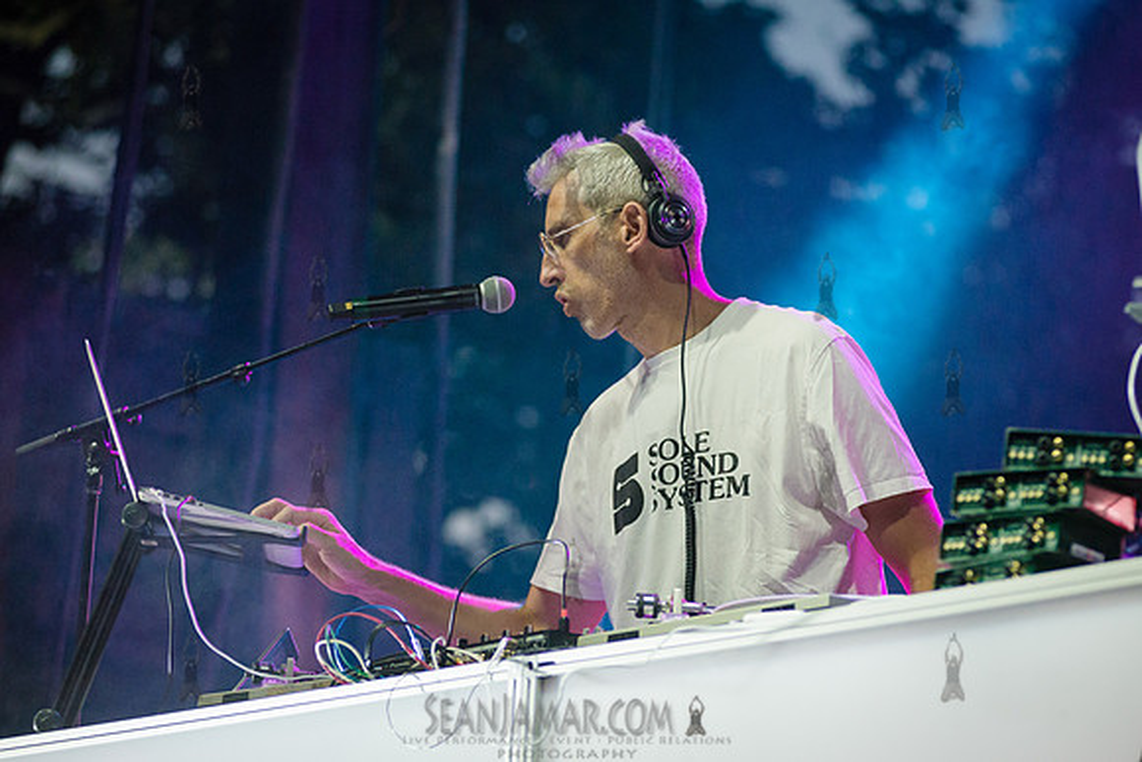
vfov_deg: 9.0
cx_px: 695
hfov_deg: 13.5
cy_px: 414
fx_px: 4830
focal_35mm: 152
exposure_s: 1/400
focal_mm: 125
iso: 3200
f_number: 4
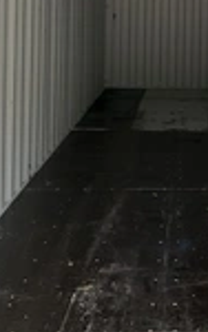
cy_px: 7
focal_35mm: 82
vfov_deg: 24.2
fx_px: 742
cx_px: 219
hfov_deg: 15.6
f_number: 1.8
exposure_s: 1/122
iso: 50
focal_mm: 3
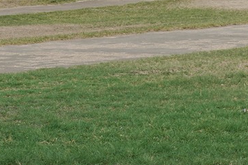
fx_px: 1811
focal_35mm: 263
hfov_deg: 7.7
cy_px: -134
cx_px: 327
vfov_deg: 5.1
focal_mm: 48
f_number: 11
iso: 100
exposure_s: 1/100
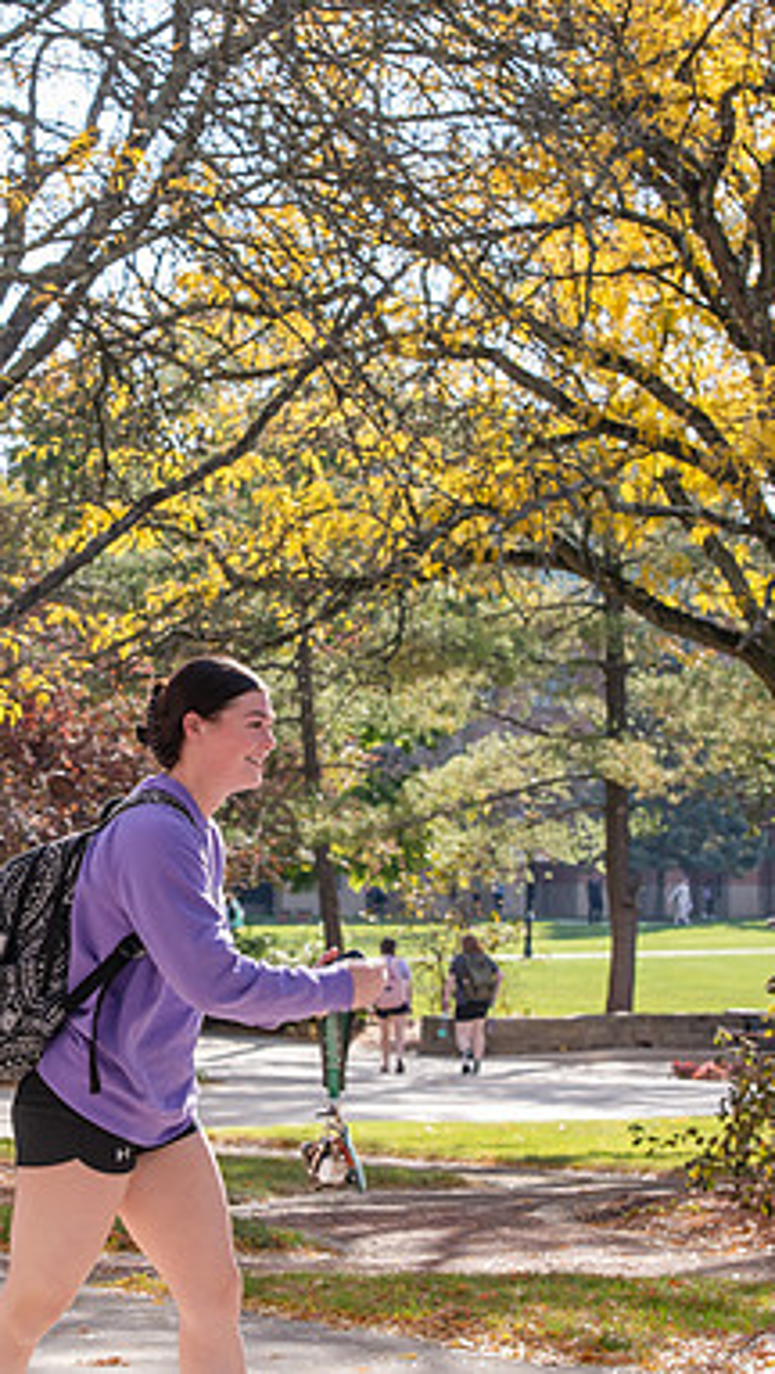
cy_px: 683
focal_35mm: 111
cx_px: 136
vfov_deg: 19.3
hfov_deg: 10.9
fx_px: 4047
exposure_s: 1/200
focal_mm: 70
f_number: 8
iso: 250
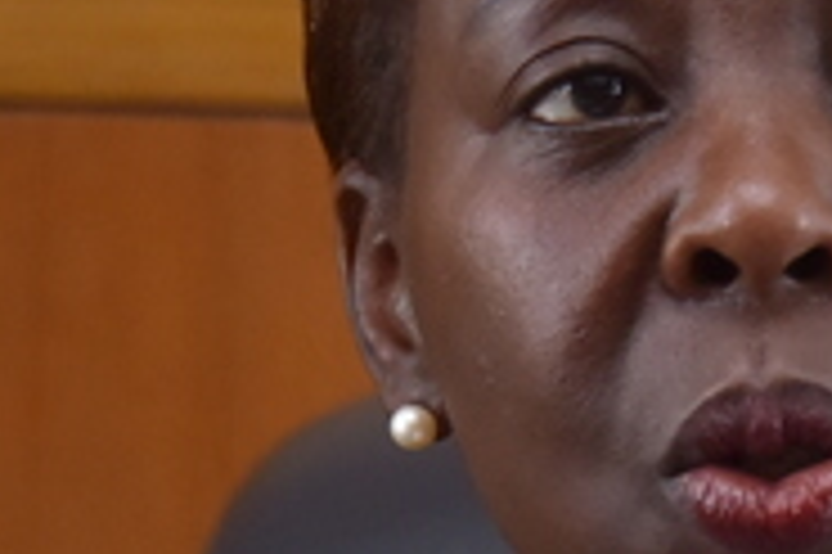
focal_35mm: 606
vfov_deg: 2.3
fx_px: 13993
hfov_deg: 3.4
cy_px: 572
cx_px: 679
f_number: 5.3
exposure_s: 1/100
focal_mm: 112
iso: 1250
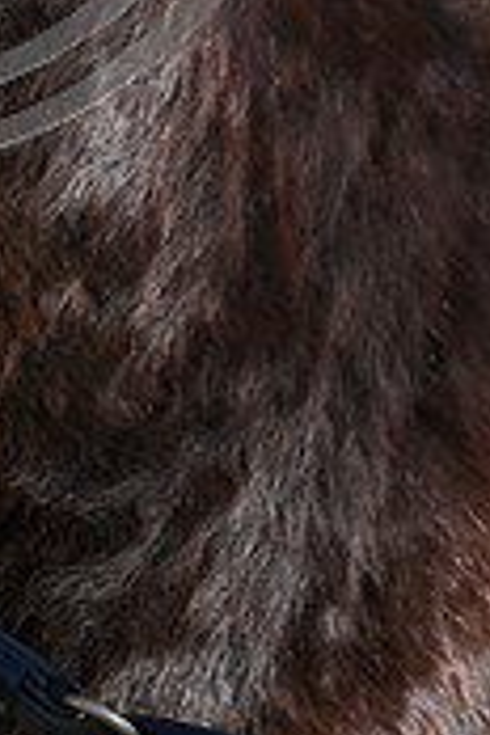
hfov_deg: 3.9
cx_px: -243
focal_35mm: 350
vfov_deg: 5.8
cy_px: -444
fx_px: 7145
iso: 640
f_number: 5.6
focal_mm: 105
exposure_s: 1/1250
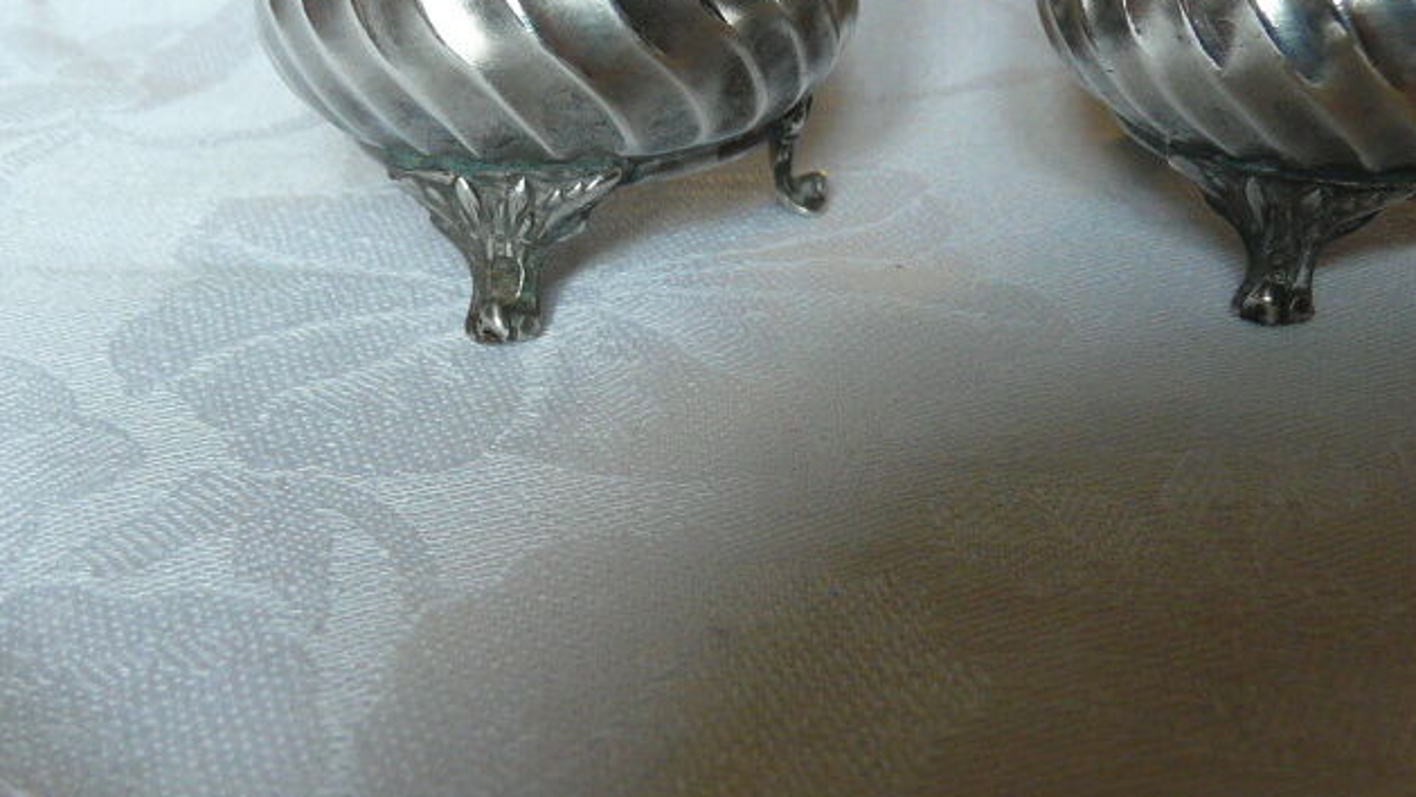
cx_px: 702
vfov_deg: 23.5
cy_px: 453
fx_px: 1915
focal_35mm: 51
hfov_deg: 40.6
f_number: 2.8
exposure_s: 1/20
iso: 200
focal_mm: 4.7
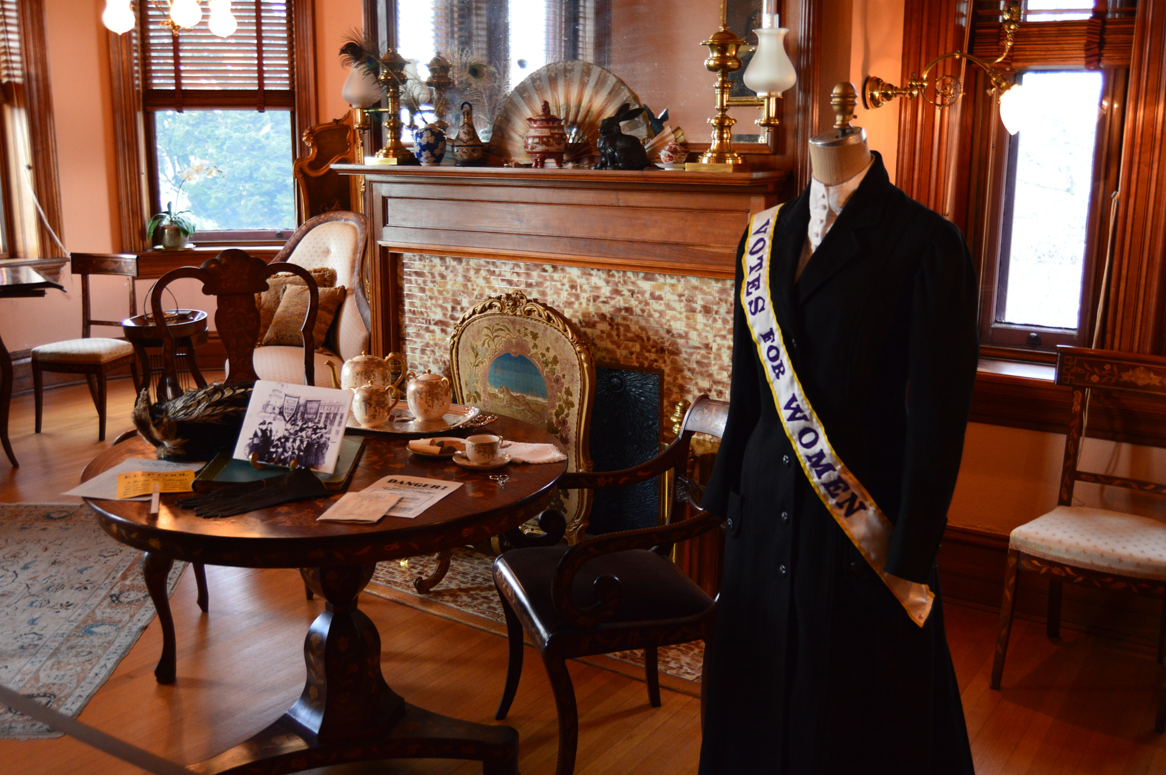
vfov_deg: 38.3
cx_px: 583
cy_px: 388
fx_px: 1116
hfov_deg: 55.1
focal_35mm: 34
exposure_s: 1/13
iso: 800
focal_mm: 23
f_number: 3.8
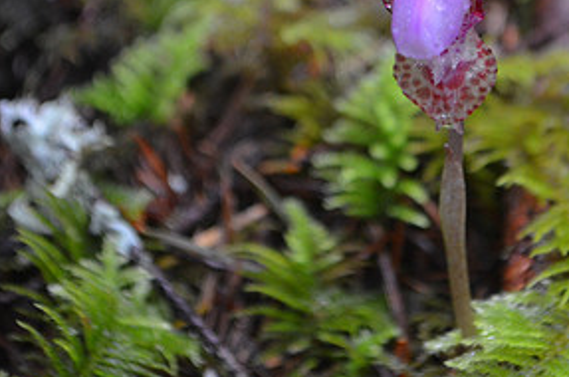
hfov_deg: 12.3
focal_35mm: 167
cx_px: 460
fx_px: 2634
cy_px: 40
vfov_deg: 8.2
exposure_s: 1/60
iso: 1600
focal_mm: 55
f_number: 5.6
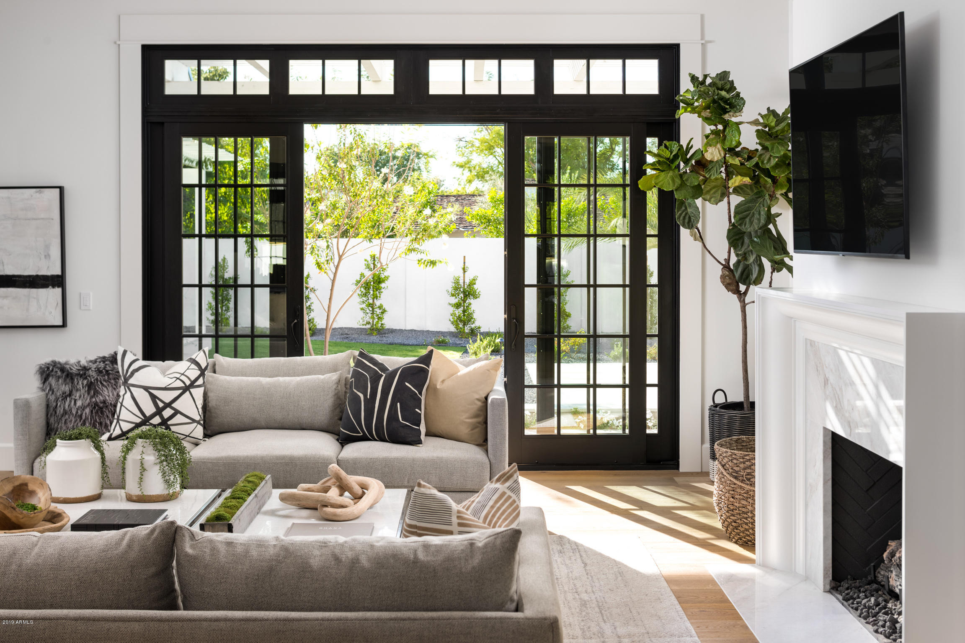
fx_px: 1206
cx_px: 482
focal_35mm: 45
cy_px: 322
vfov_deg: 29.9
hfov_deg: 43.6
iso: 200
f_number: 8
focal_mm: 45
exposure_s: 1/100
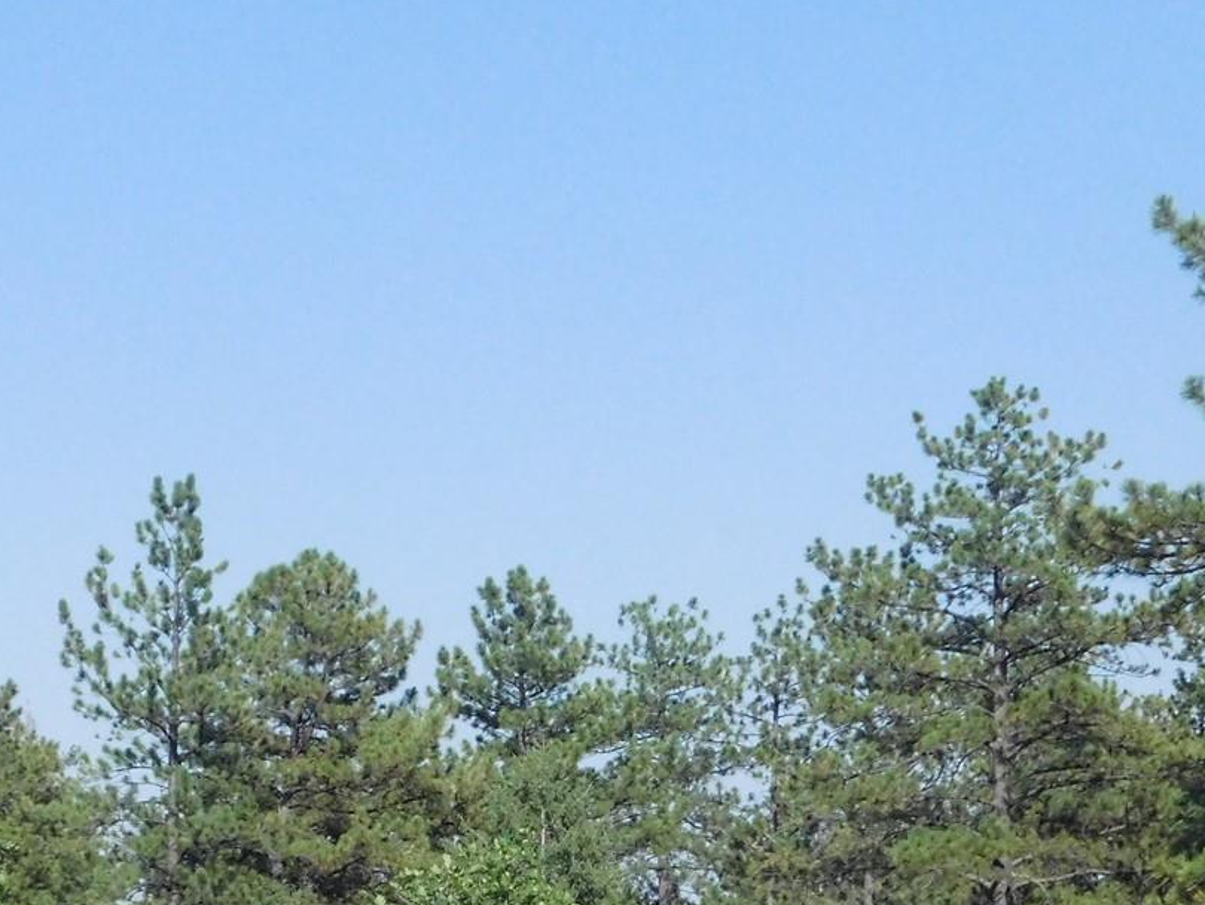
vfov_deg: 18.3
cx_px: 455
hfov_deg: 24.6
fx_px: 2751
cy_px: 838
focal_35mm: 79
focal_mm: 7.1
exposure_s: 1/1500
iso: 800
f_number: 7.2
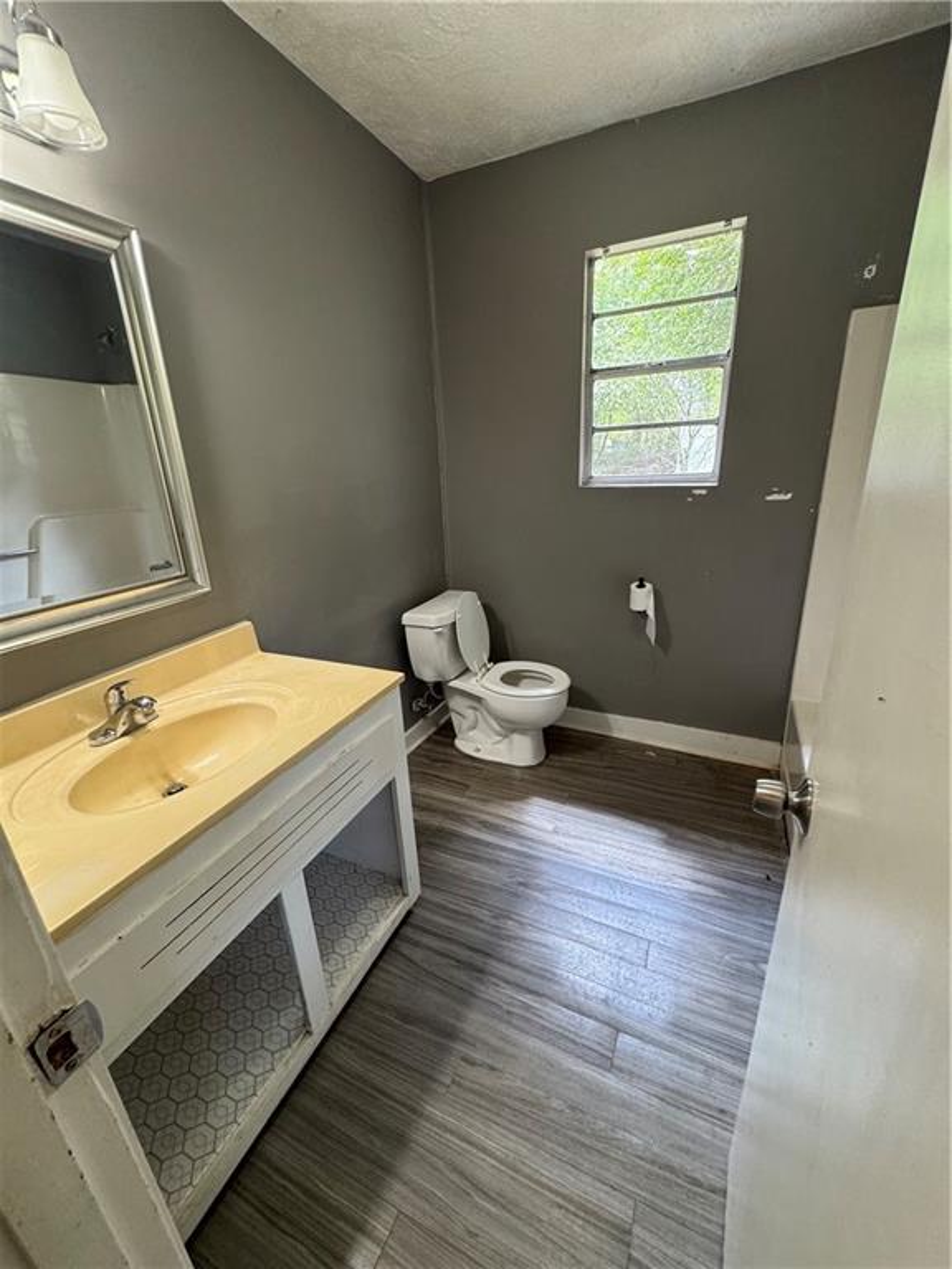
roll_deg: +2.8
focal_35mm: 14
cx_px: 476
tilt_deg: -18.9
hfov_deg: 85.7
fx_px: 513
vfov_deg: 102.1
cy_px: 634
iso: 200
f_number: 2.2
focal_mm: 2.22
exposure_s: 1/60
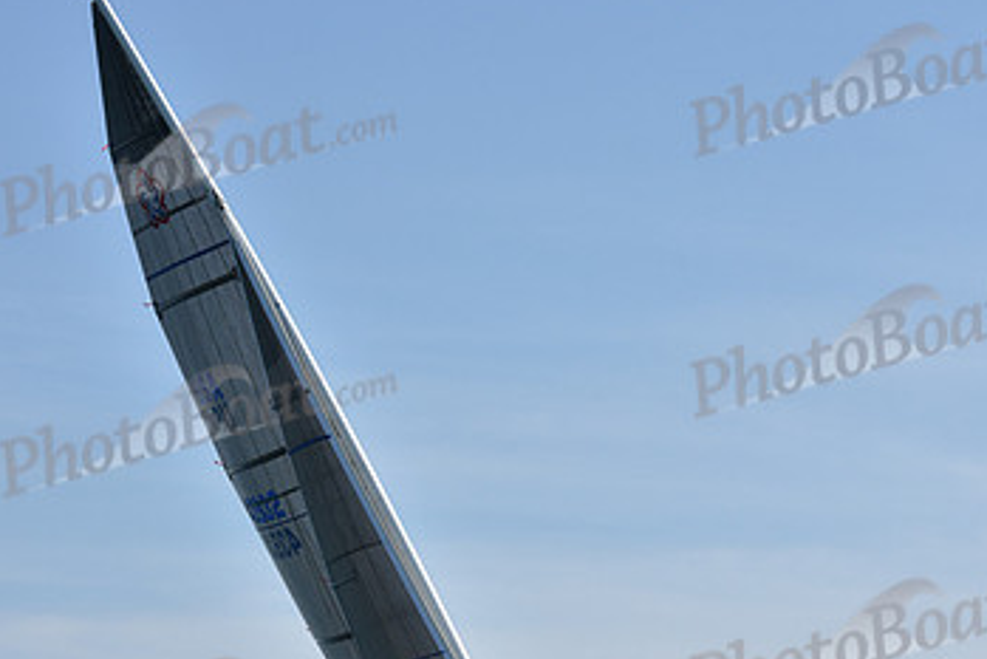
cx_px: 544
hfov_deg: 12.6
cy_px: 532
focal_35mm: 163
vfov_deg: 8.4
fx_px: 4471
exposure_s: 1/1250
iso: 250
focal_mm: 98
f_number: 8
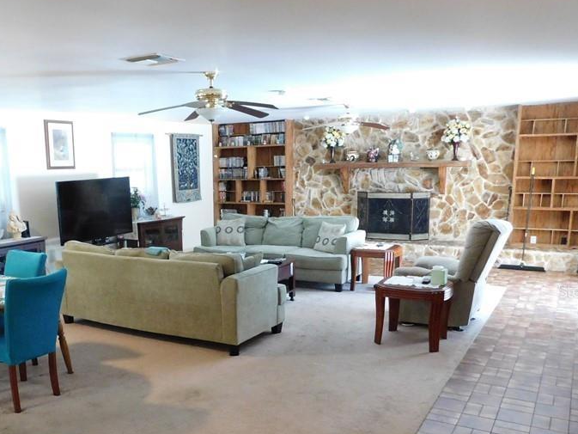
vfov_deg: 40.2
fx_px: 585
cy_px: 290
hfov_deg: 51.8
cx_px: 199
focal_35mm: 35
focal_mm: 4
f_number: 3
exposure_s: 1/8
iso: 450
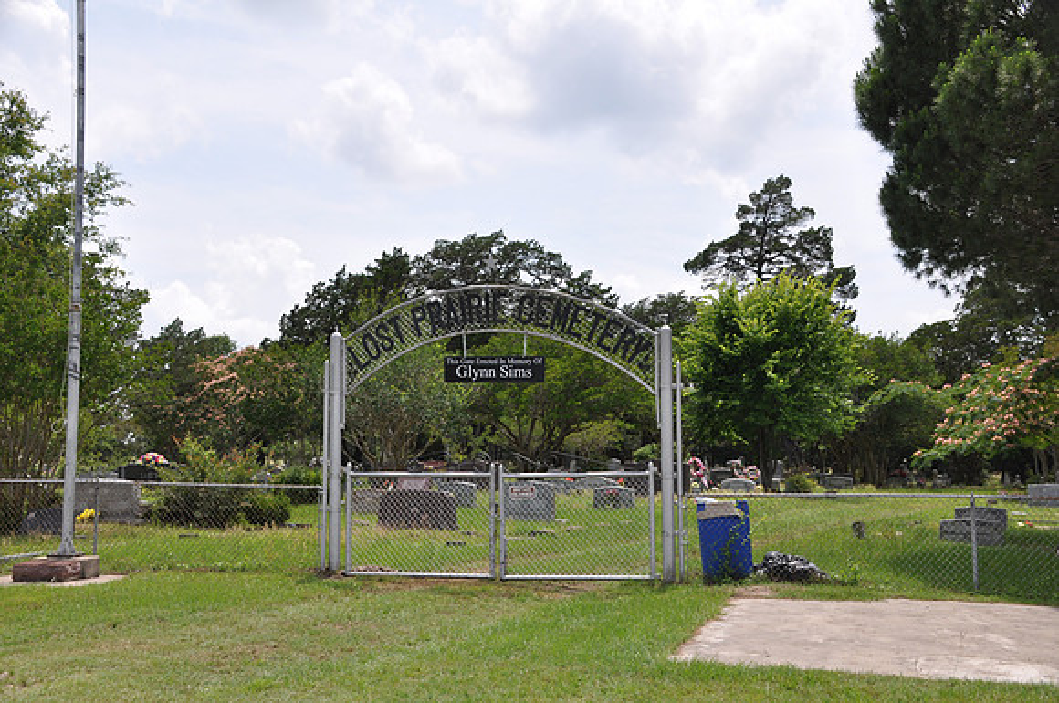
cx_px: 530
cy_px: 352
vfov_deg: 28.0
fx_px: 1410
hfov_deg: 41.2
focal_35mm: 48
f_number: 8
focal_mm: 32
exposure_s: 1/320
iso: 200
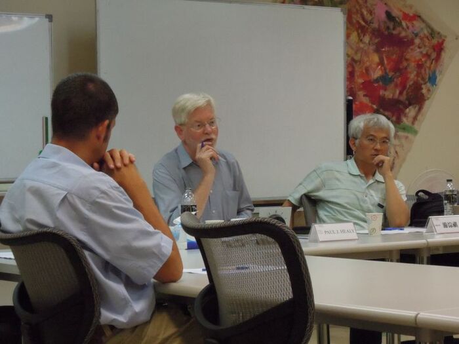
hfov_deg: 19.6
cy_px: 172
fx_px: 1326
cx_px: 230
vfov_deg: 14.8
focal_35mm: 100
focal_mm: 17.9
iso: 1600
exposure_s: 1/200
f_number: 4.9
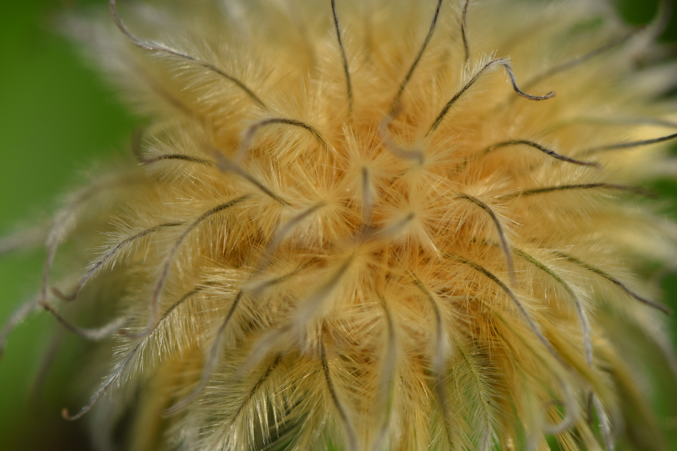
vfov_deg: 10.8
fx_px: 2397
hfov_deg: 16.1
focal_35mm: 128
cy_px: 226
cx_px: 338
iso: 400
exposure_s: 1/2000
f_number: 7.1
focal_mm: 85
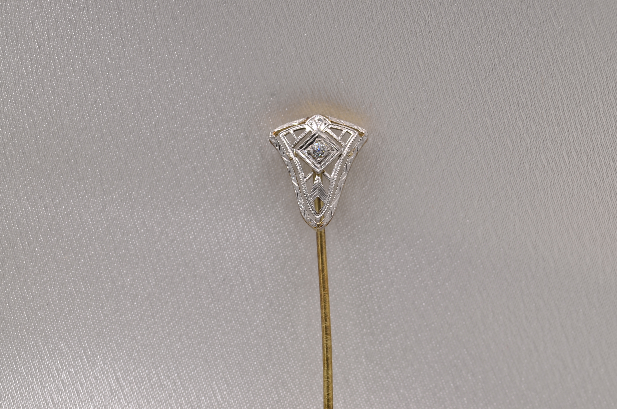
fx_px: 2694
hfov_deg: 13.1
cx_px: 308
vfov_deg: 8.7
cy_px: 204
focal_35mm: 158
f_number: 16
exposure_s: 1/30
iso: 100
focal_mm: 105
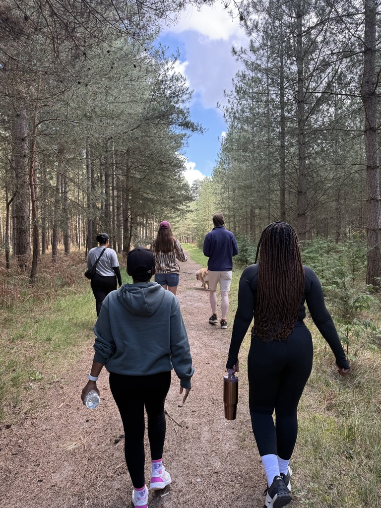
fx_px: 352
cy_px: 254
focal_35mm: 24
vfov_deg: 71.6
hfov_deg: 56.8
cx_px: 190
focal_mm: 6.76
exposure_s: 1/303
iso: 100
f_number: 1.78
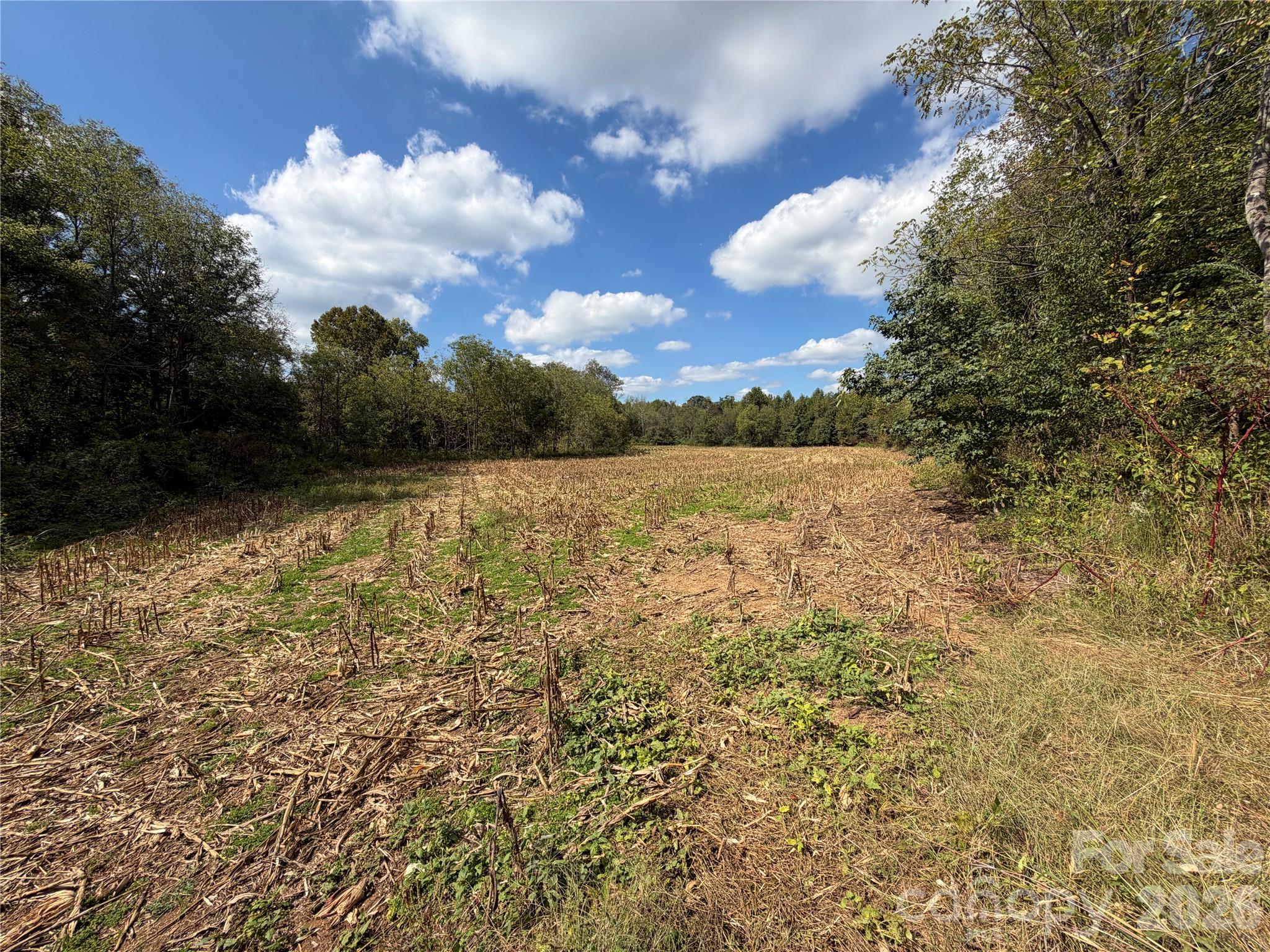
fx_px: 514
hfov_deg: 102.1
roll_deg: +0.3
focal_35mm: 14
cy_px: 476
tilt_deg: -4.3
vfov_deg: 85.7
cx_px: 635
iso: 20
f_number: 2.2
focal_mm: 2.22
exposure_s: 1/841
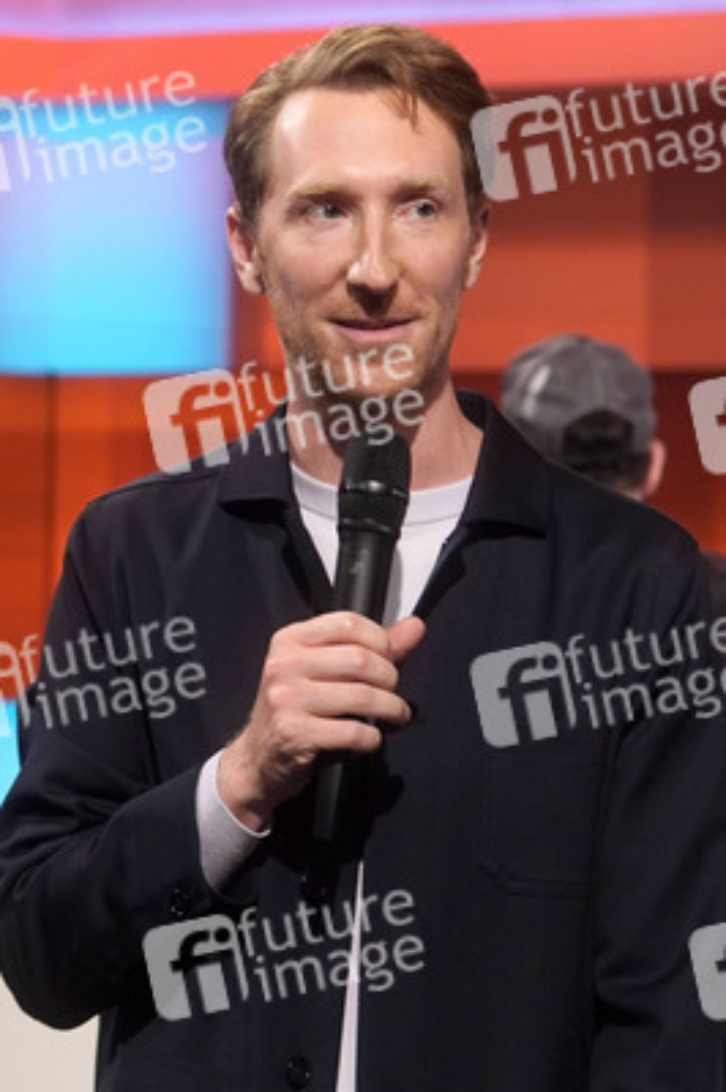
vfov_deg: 43.6
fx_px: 1364
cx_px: 363
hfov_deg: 29.8
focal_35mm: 45
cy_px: 546
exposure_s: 1/250
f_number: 2
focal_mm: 30
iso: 640
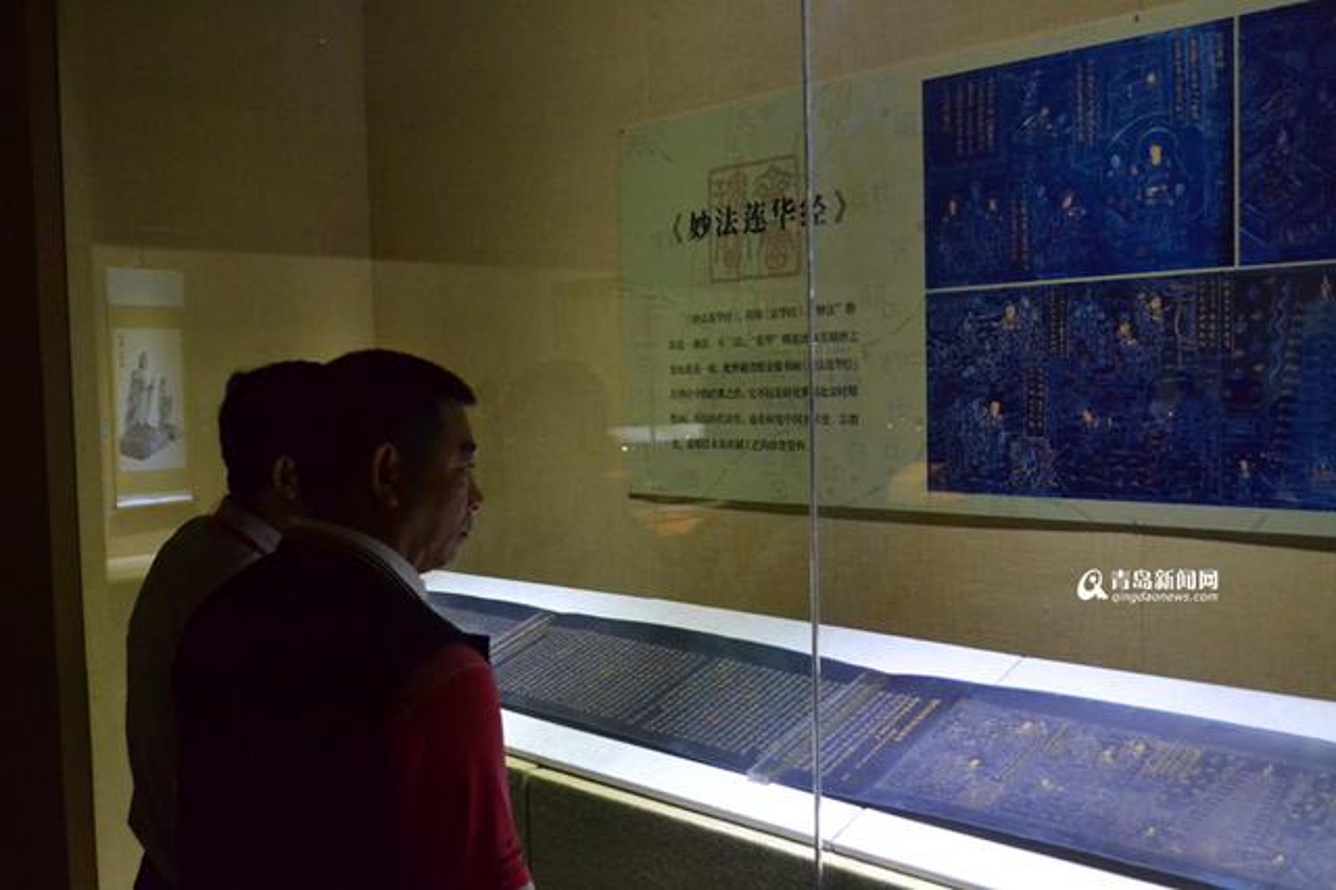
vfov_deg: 36.8
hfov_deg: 53.2
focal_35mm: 36
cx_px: 668
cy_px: 445
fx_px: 1335
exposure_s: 1/250
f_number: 4
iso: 3200
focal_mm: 24
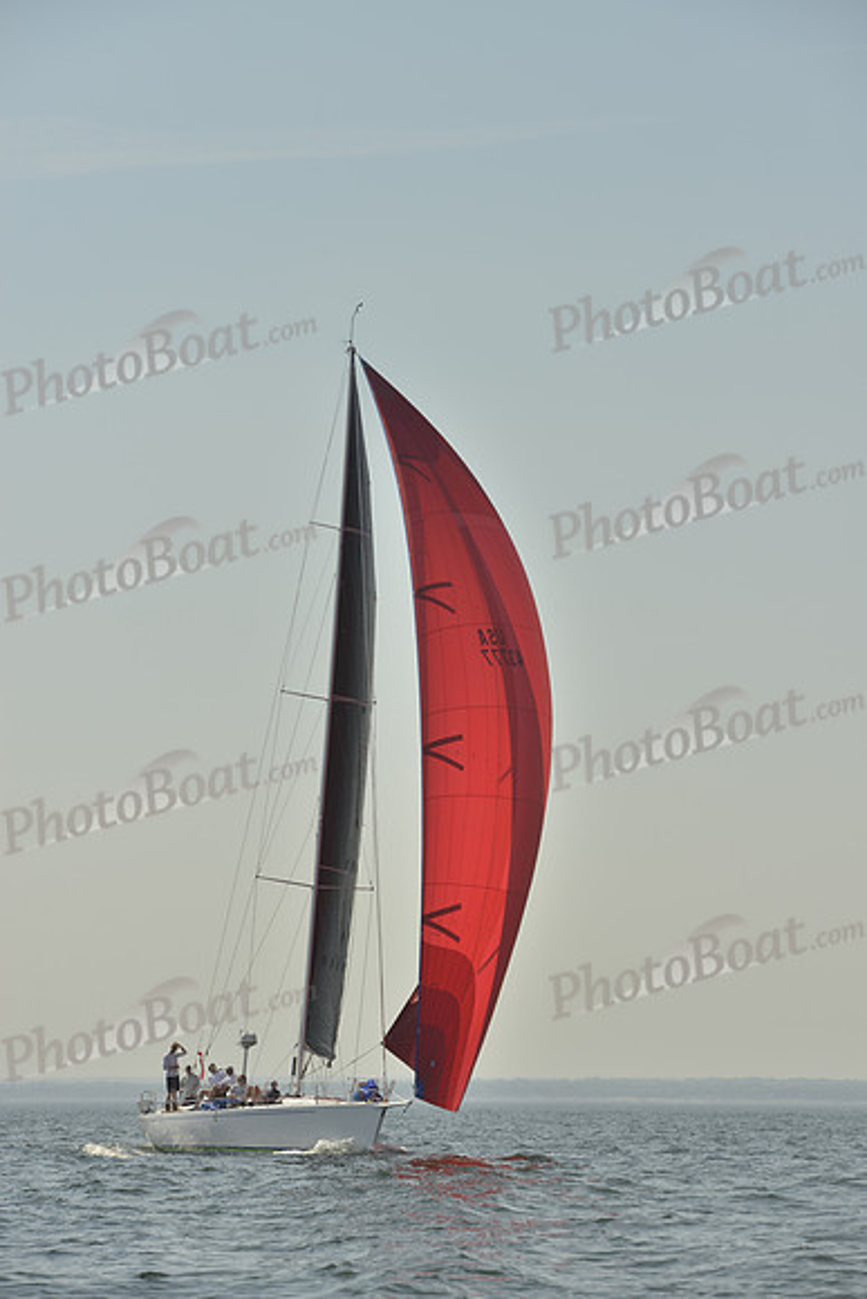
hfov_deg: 11.0
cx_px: 434
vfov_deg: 16.4
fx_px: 4513
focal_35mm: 125
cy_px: 650
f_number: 9
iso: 200
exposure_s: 1/1250
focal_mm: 125
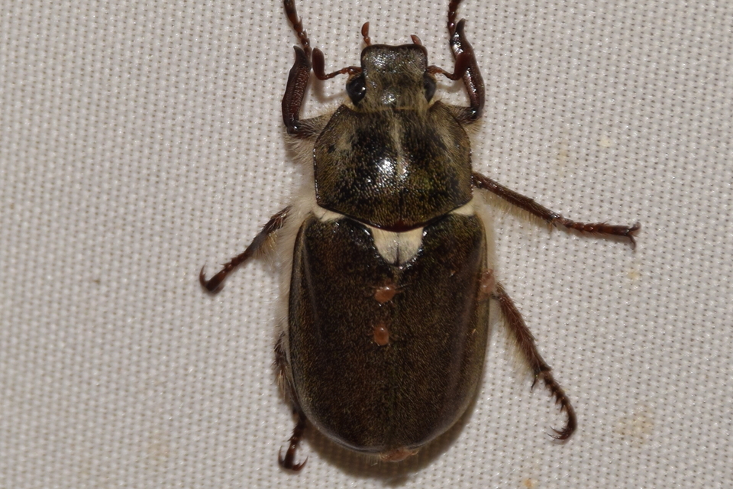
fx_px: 4275
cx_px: 366
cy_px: 244
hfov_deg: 9.8
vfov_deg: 6.5
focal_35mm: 210
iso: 125
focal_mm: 140
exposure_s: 1/160
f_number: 10
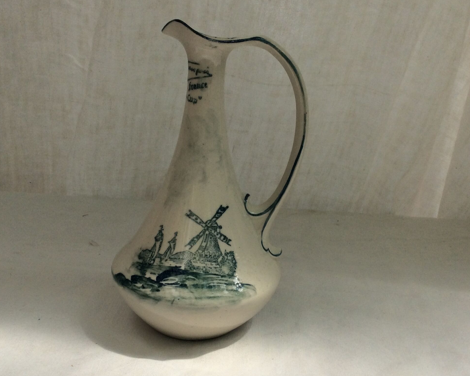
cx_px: 235
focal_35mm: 42
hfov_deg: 43.8
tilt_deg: -18.5
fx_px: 584
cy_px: 188
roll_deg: -1.8
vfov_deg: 35.7
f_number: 2.4
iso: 32
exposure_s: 1/1167
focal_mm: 3.3
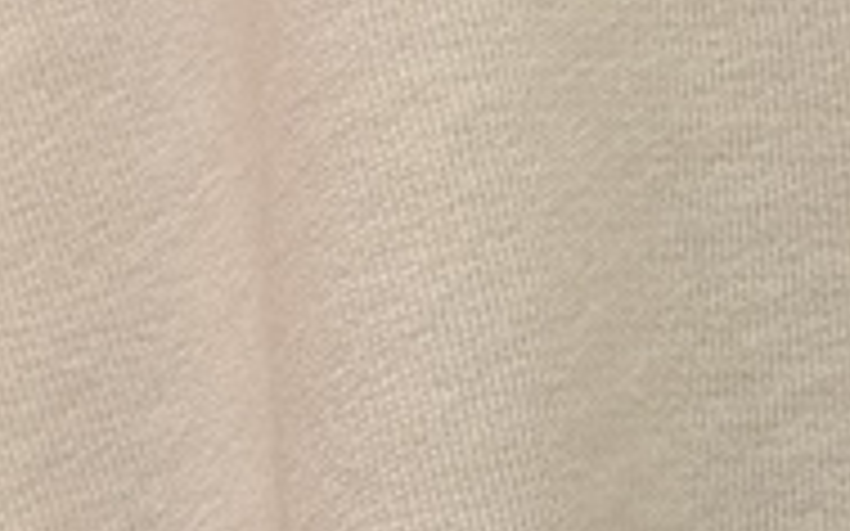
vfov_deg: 4.5
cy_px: -637
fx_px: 6646
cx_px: 1331
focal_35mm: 287
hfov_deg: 7.2
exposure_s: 1/40
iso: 200
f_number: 1.78
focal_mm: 6.76
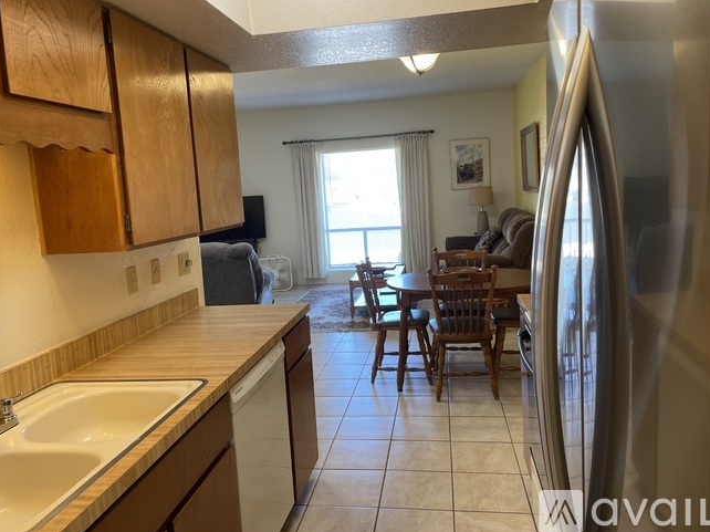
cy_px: 258
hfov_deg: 65.3
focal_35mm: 27
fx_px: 554
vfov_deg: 51.3
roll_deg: +3.5
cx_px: 349
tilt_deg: -6.6
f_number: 1.6
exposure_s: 1/60
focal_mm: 4.2
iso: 64
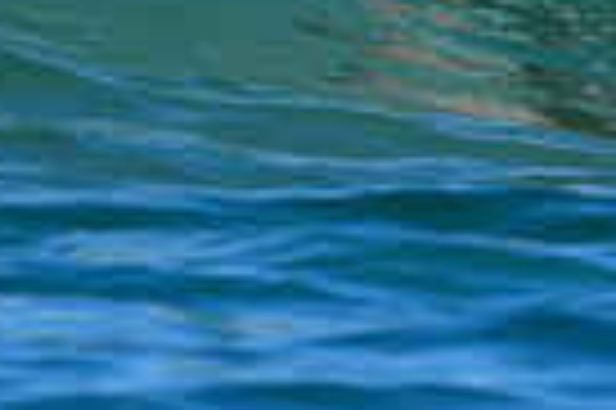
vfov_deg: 0.3
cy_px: -82
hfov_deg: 0.5
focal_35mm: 4171
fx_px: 71285
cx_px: 263
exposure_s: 1/2000
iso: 320
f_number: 6.3
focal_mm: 800
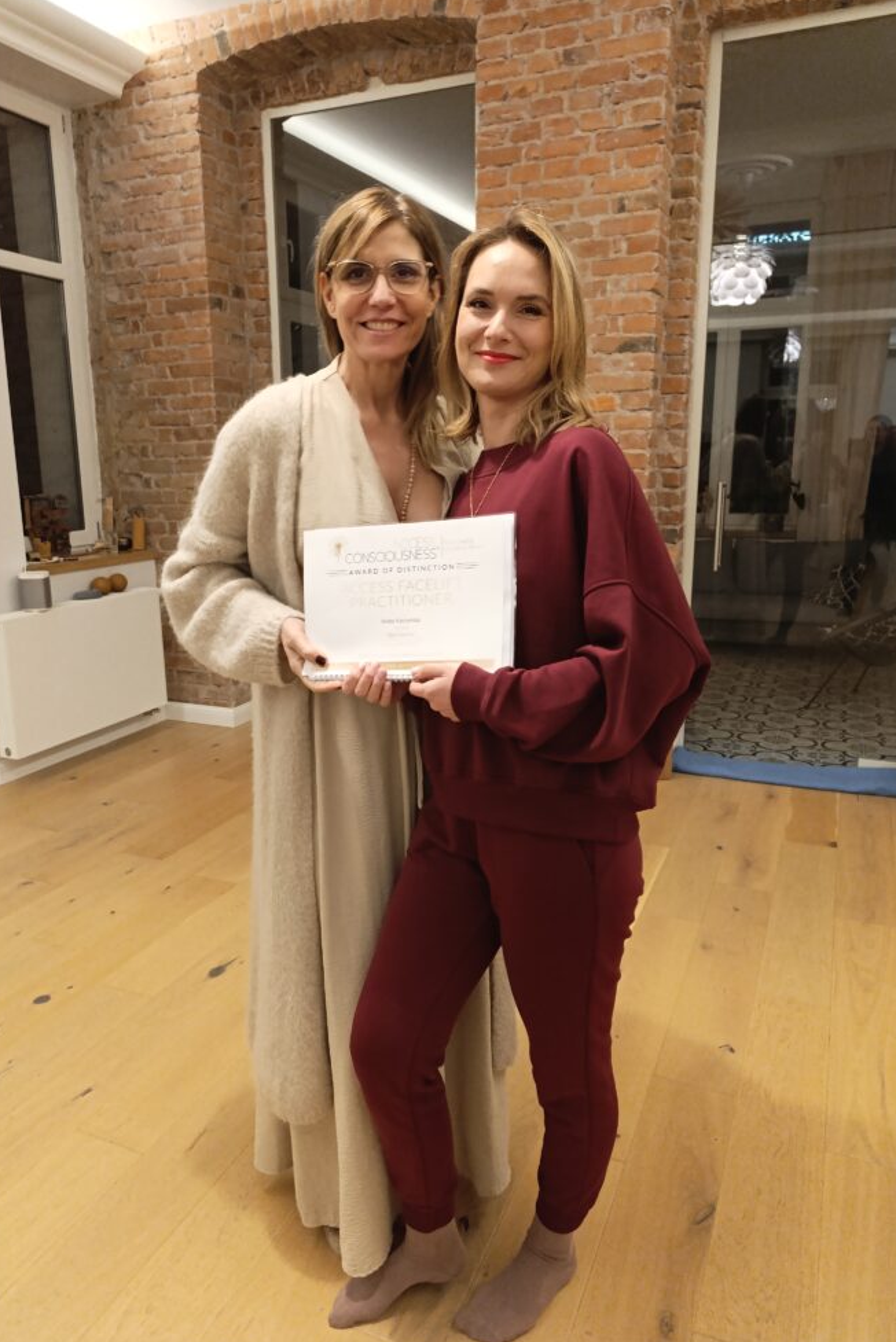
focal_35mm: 25
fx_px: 933
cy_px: 672
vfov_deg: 71.5
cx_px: 403
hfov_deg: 51.2
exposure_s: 1/33.3
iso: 1000
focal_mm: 6.14
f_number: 1.6
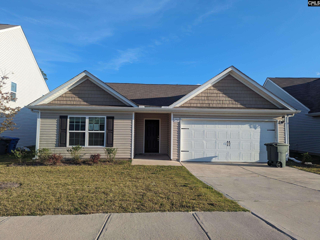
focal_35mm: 24
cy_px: 120
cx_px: 160
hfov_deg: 71.6
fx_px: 222
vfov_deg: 56.8
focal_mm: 6.81
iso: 47
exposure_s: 1/1795
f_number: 1.85
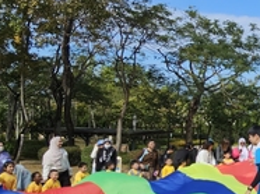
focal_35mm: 56
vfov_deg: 26.0
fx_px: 420
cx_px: 319
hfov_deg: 29.2
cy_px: 81
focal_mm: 2.2
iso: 50
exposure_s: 1/2128
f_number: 2.2
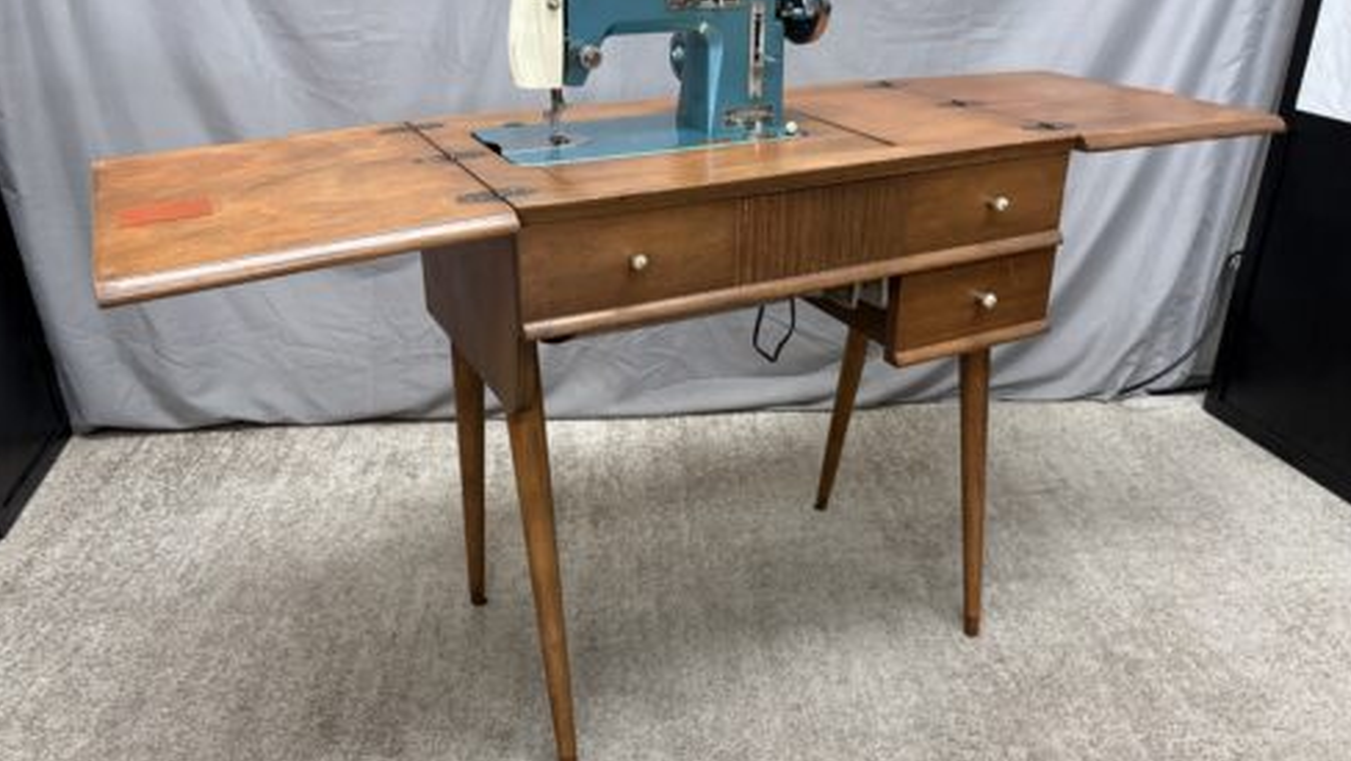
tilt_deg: -24.7
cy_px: 375
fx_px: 1039
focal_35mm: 29
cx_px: 670
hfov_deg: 66.0
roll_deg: -0.2
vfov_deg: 40.2
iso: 250
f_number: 1.6
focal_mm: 5.96
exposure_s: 1/60
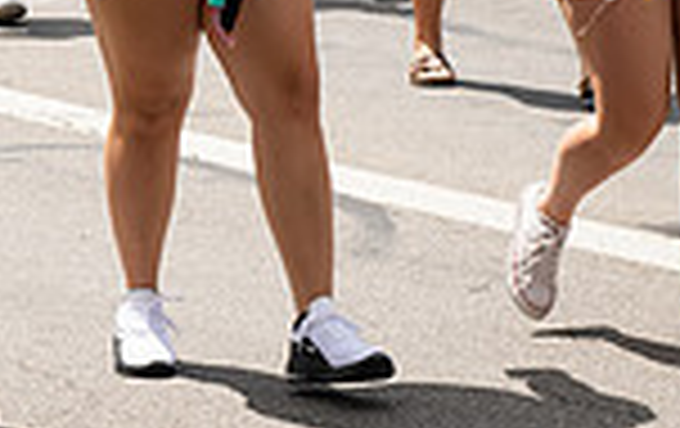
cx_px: -212
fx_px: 4493
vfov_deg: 5.4
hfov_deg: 8.5
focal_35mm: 242
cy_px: -173
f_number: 6.3
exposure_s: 1/800
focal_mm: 62
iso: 250
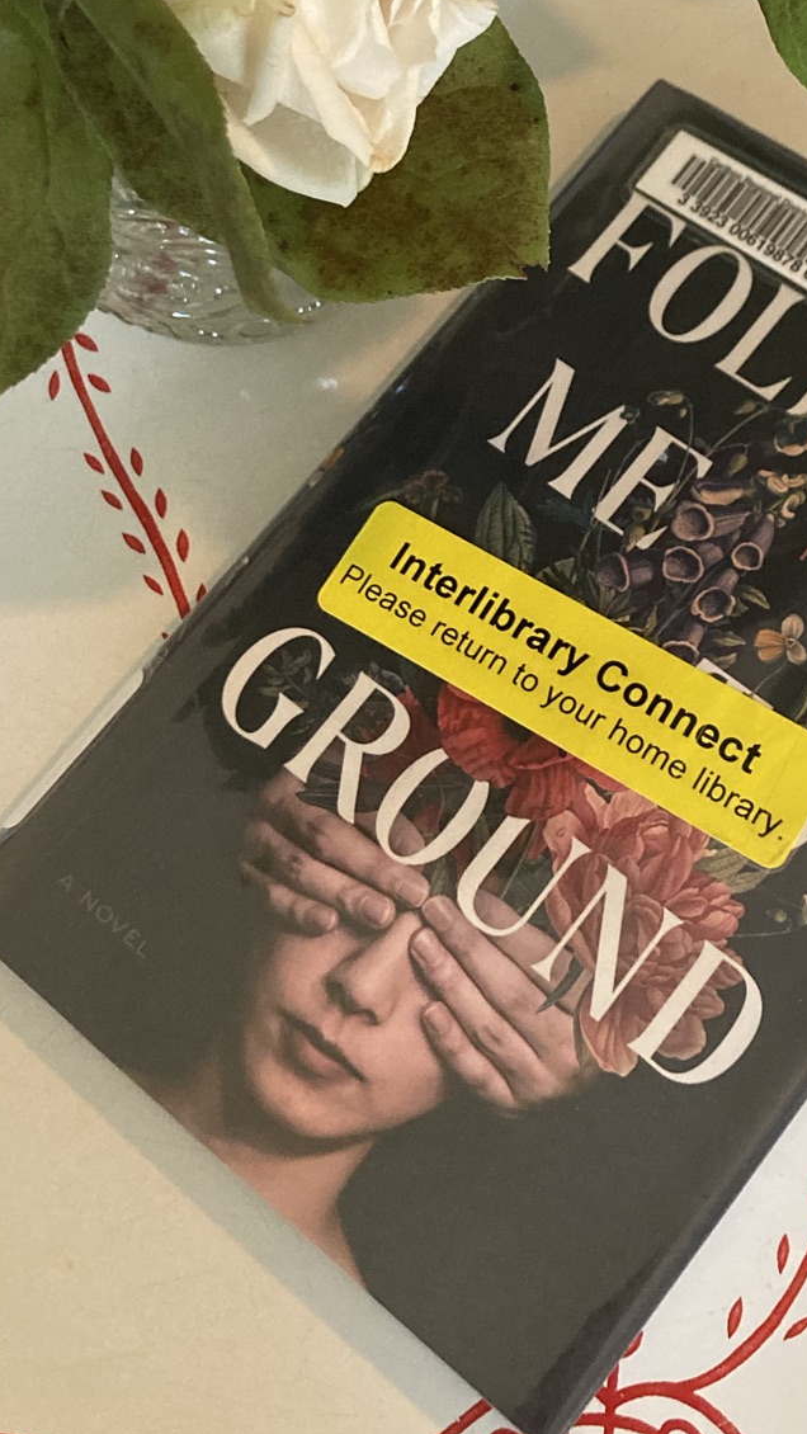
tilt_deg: -63.0
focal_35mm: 54
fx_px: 2053
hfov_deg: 22.2
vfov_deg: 37.7
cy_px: 392
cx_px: 475
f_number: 1.8
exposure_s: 1/40
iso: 320
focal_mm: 3.99
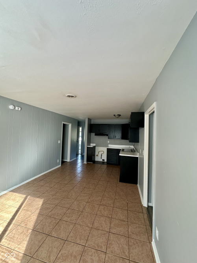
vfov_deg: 102.1
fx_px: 106
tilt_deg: +2.7
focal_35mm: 14
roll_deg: -3.1
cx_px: 98
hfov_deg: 85.7
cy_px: 132
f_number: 2.2
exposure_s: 1/99
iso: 125
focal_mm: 2.22
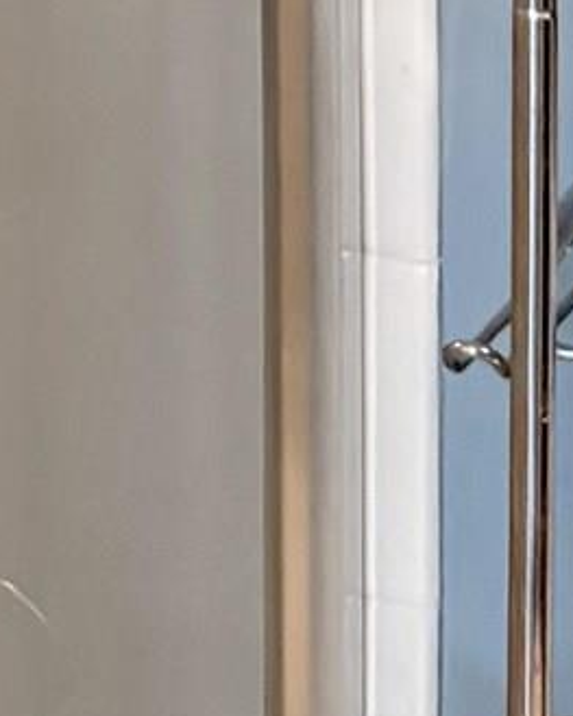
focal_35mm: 164
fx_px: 3478
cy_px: -853
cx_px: -475
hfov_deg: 9.0
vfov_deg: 10.5
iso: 800
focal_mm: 6.76
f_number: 1.78
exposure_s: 1/60
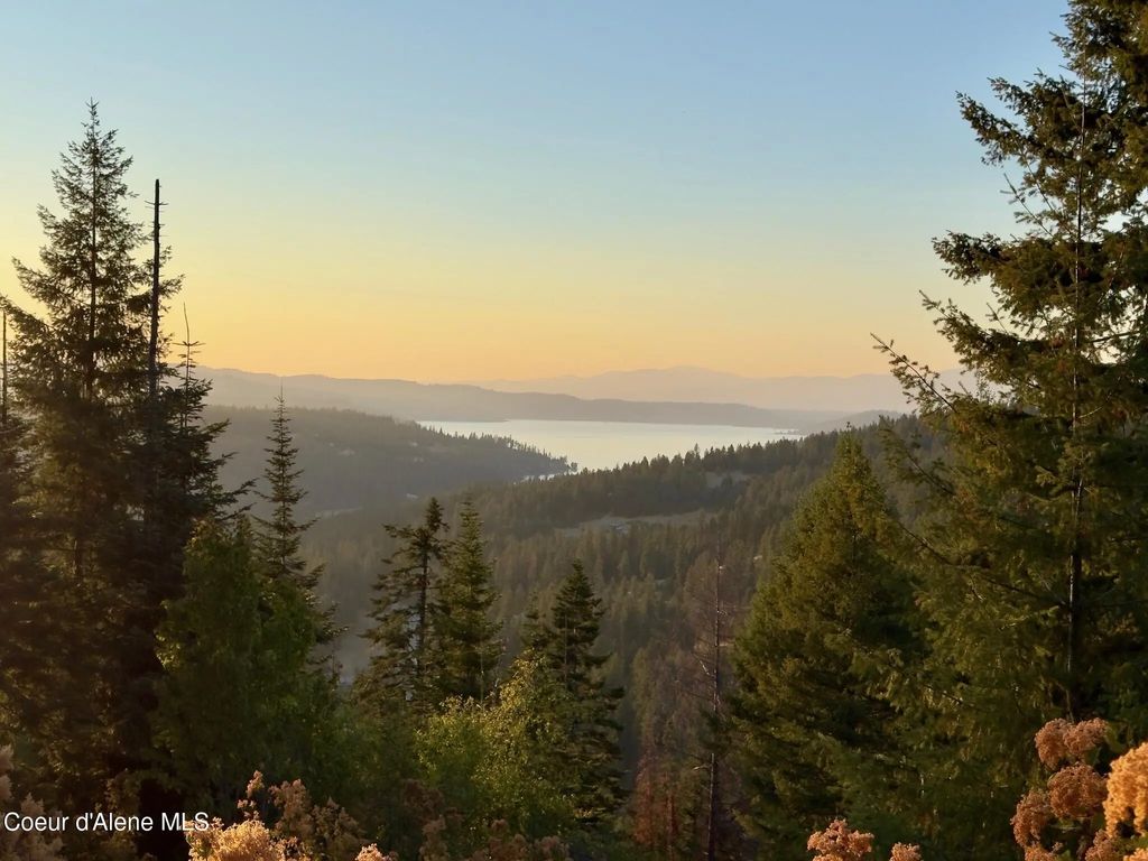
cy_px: 430
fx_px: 1592
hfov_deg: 39.7
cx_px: 574
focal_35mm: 48
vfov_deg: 30.3
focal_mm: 6.76
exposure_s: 1/2342
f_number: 1.78
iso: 64
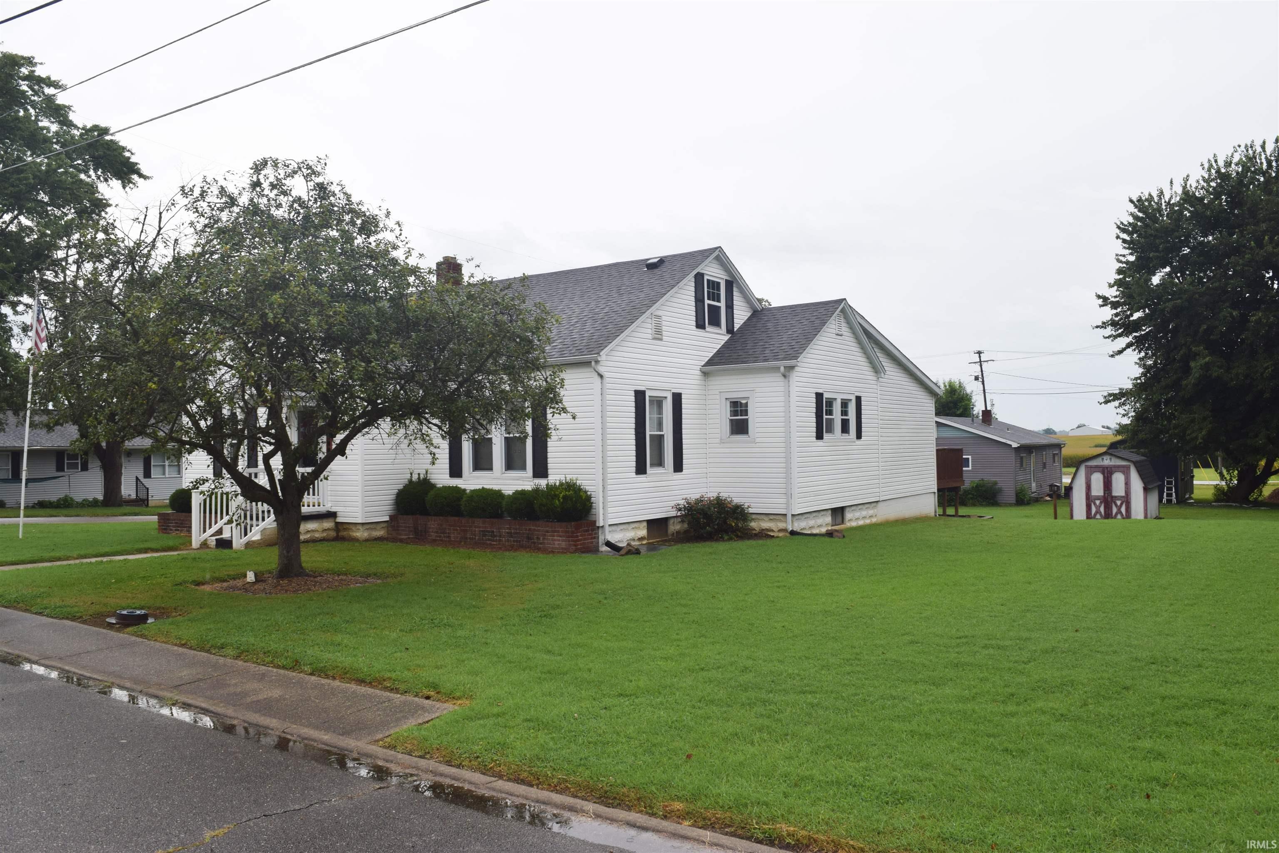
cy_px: 426
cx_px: 640
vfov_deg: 47.9
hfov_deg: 67.4
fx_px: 959
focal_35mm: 27
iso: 100
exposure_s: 1/200
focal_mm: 18
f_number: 9
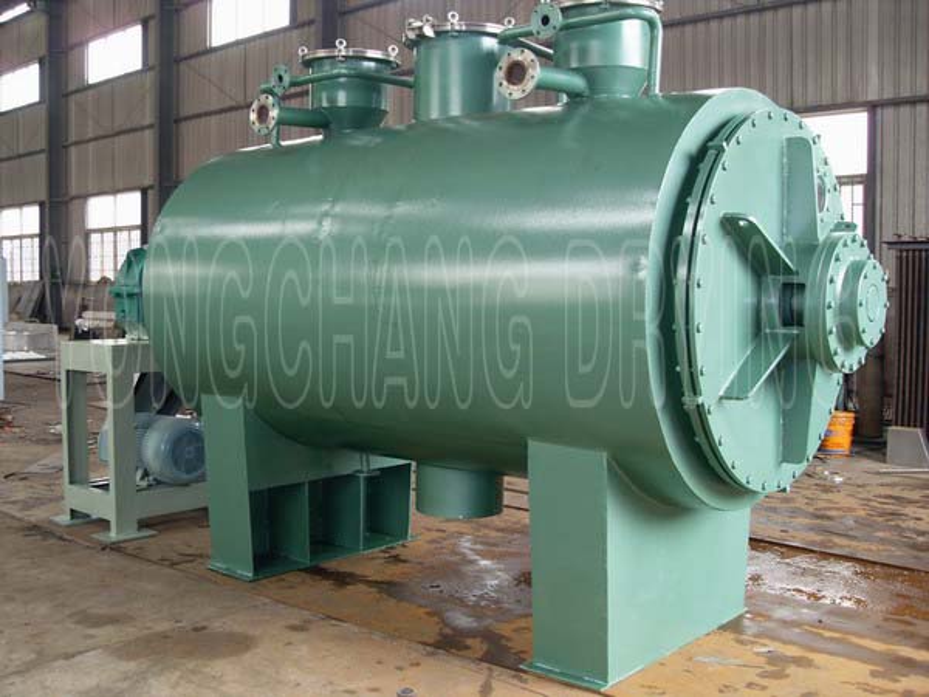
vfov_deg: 38.7
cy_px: 348
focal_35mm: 37
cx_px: 464
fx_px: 993
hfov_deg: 50.1
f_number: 2.8
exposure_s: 1/8
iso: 80
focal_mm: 6.3
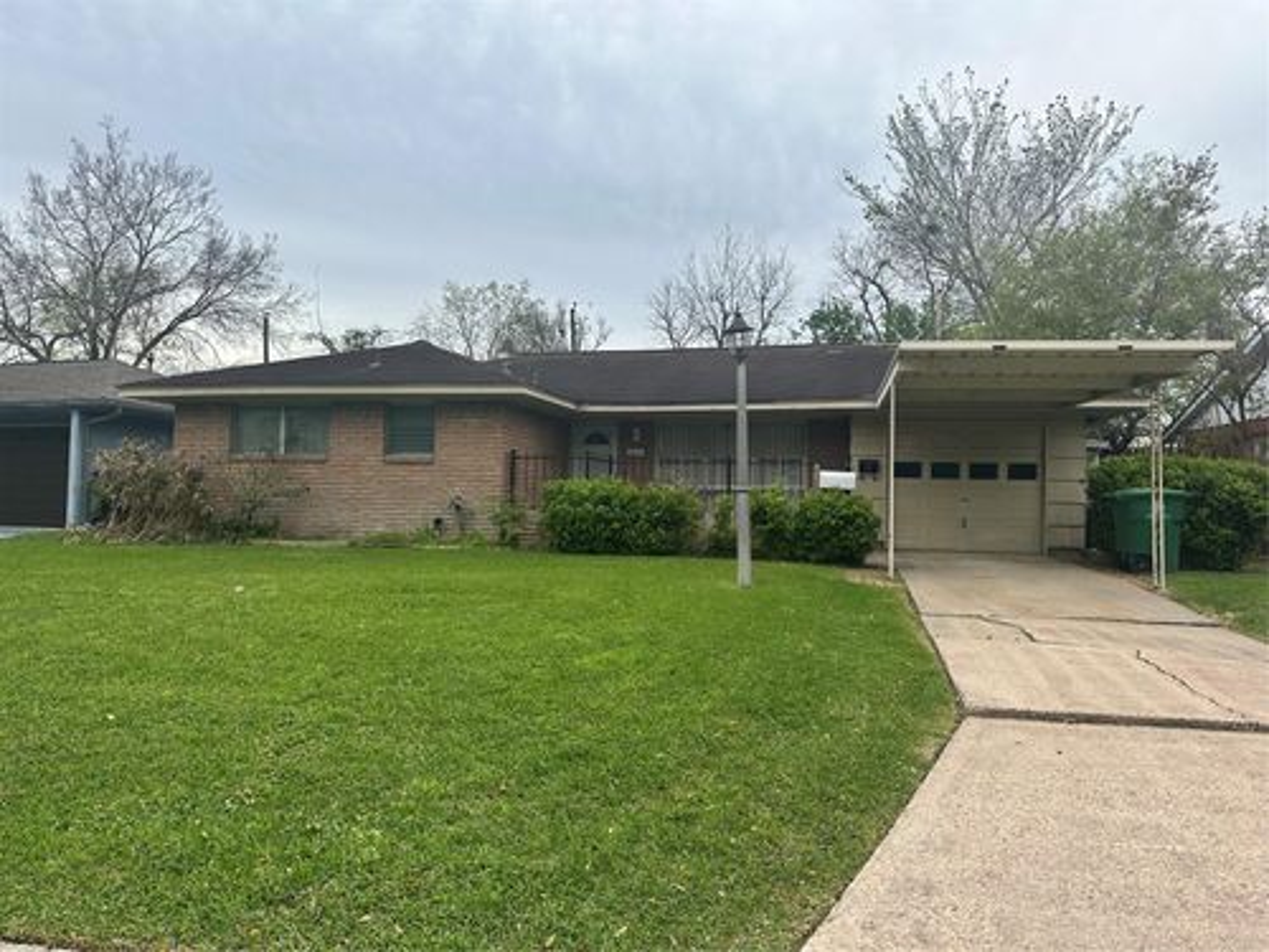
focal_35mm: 24
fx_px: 880
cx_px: 634
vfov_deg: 56.8
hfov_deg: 71.6
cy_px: 476
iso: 80
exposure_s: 1/1157
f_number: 1.78
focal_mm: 6.86
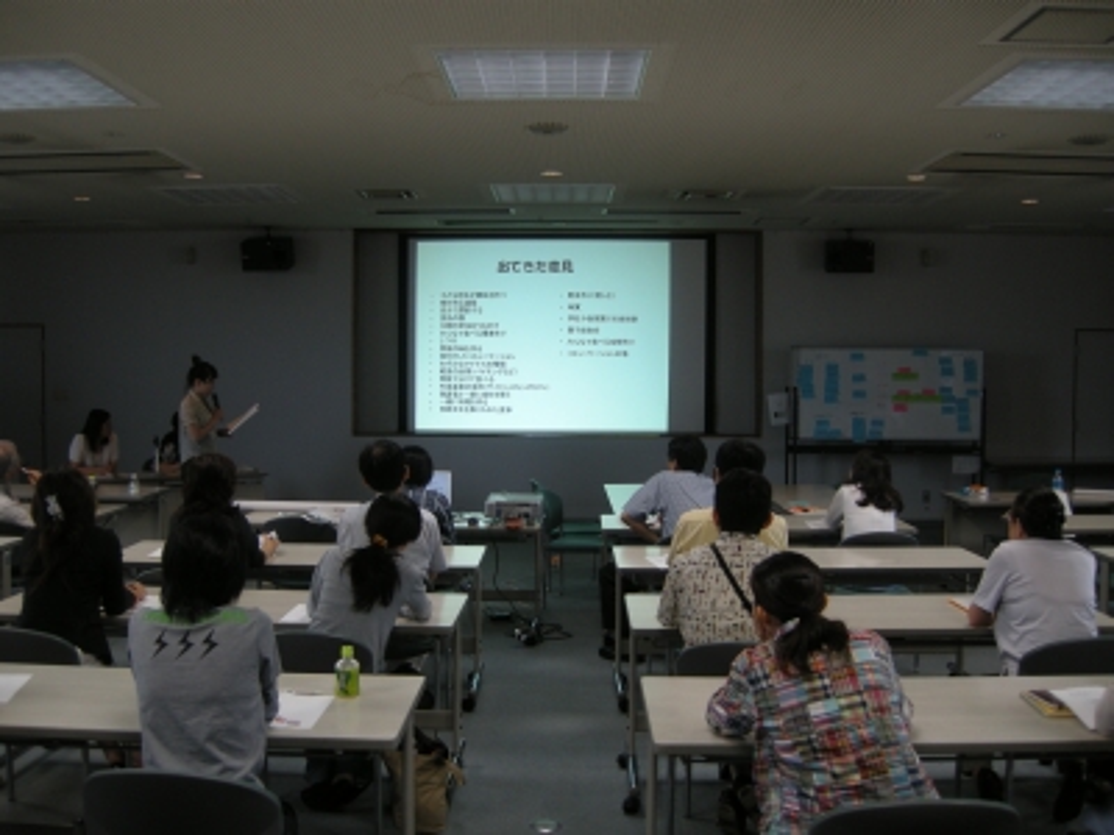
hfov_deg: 52.6
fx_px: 1126
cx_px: 557
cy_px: 418
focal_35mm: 35
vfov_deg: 40.7
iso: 93
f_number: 2.7
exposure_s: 1/57.2
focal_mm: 7.5
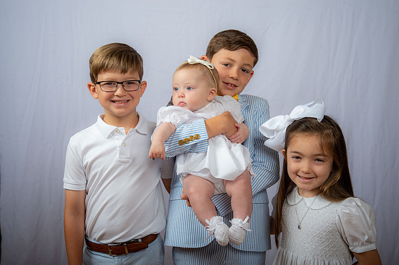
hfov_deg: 38.2
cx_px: 200
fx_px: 576
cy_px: 132
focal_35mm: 52
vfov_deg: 26.0
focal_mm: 52
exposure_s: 1/200
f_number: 6.3
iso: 250
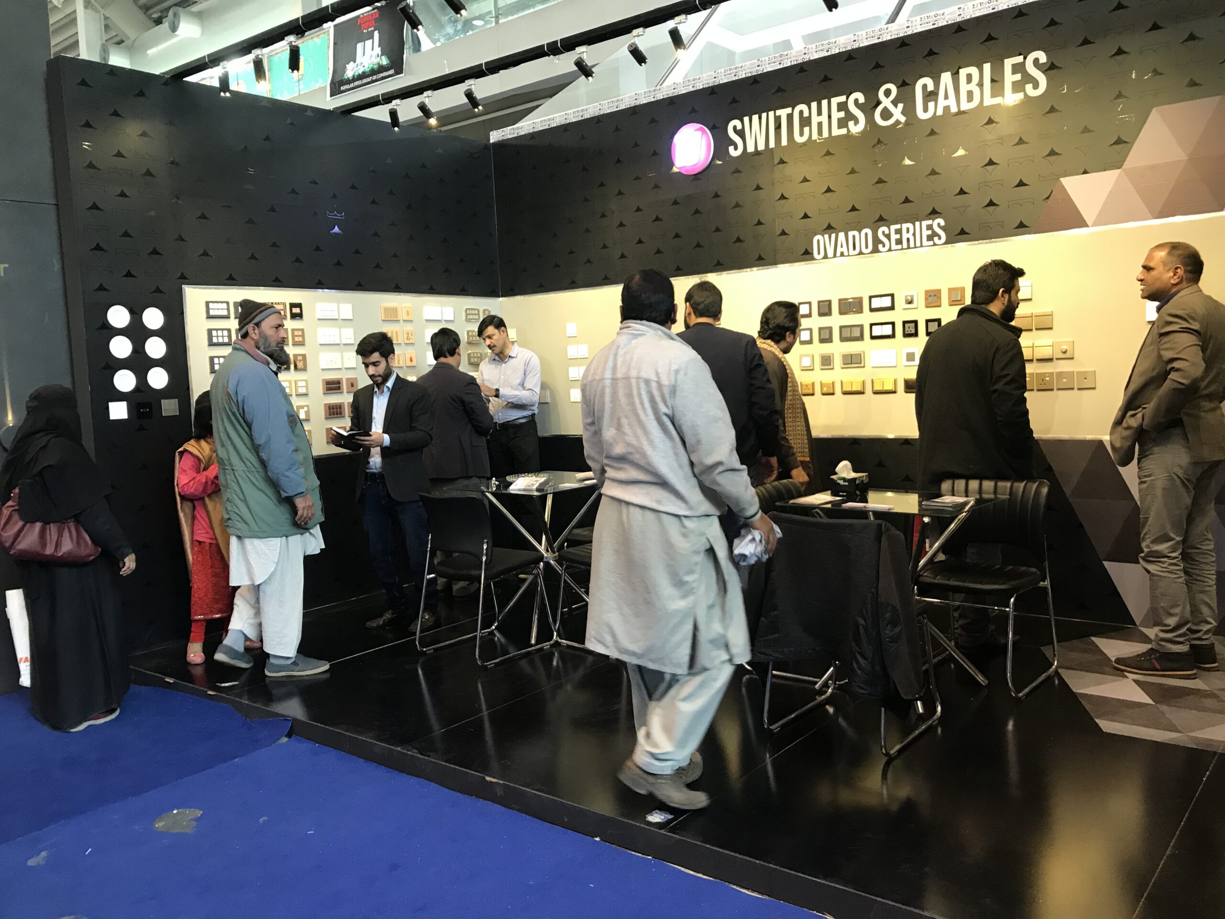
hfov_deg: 63.4
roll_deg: +2.8
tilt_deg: -4.1
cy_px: 460
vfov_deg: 49.7
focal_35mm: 28
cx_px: 612
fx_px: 991
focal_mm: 3.99
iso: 50
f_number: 1.8
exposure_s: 1/17
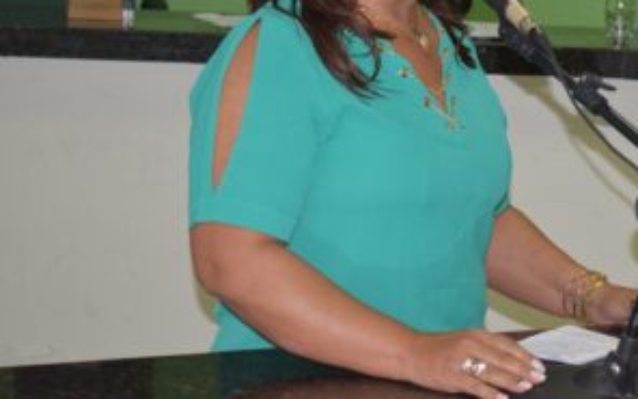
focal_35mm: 107
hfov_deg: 19.4
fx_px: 1860
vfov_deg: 12.2
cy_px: 95
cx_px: 416
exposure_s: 1/80
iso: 800
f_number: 5.3
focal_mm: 46
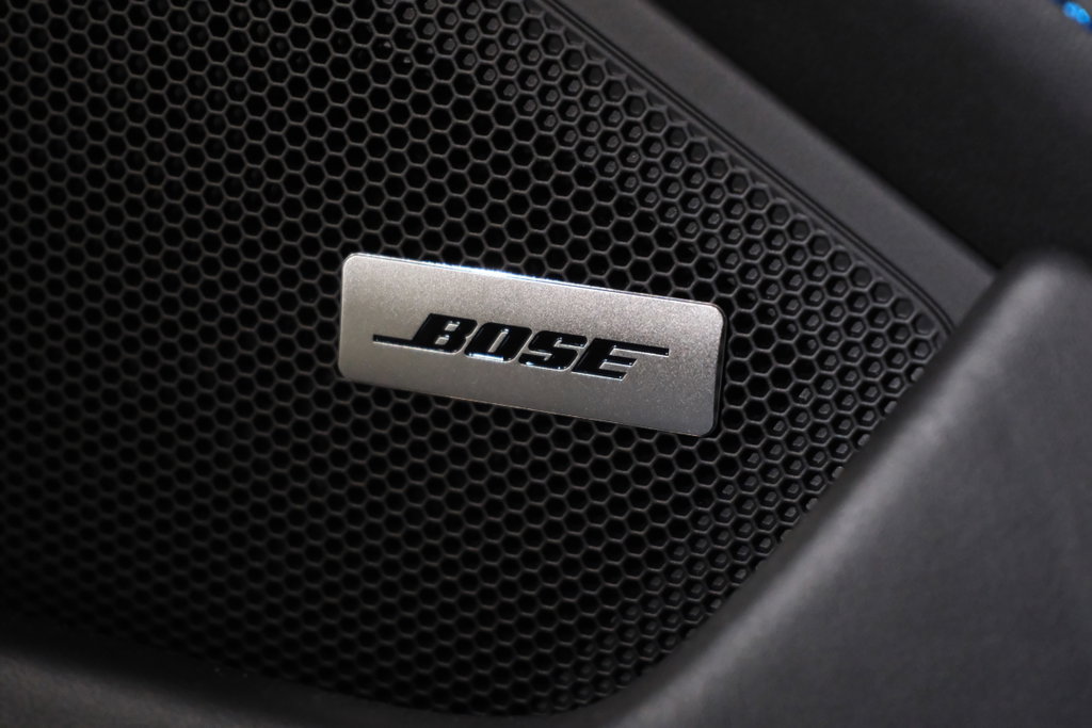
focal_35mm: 75
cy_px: 364
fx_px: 2275
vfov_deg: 18.2
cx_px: 546
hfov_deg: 27.0
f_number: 4.8
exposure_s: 1/75
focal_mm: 50
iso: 8000
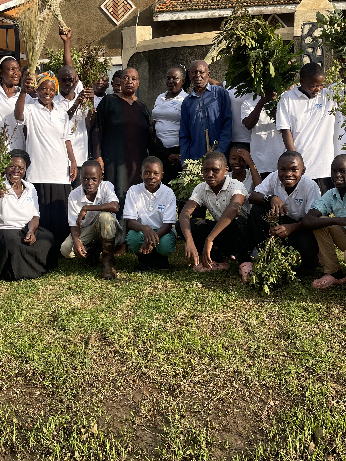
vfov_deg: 40.7
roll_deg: +0.6
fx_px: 613
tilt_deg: -4.6
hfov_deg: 31.5
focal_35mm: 46
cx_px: 178
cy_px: 154
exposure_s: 1/2165
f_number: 1.6
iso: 50
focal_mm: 5.1
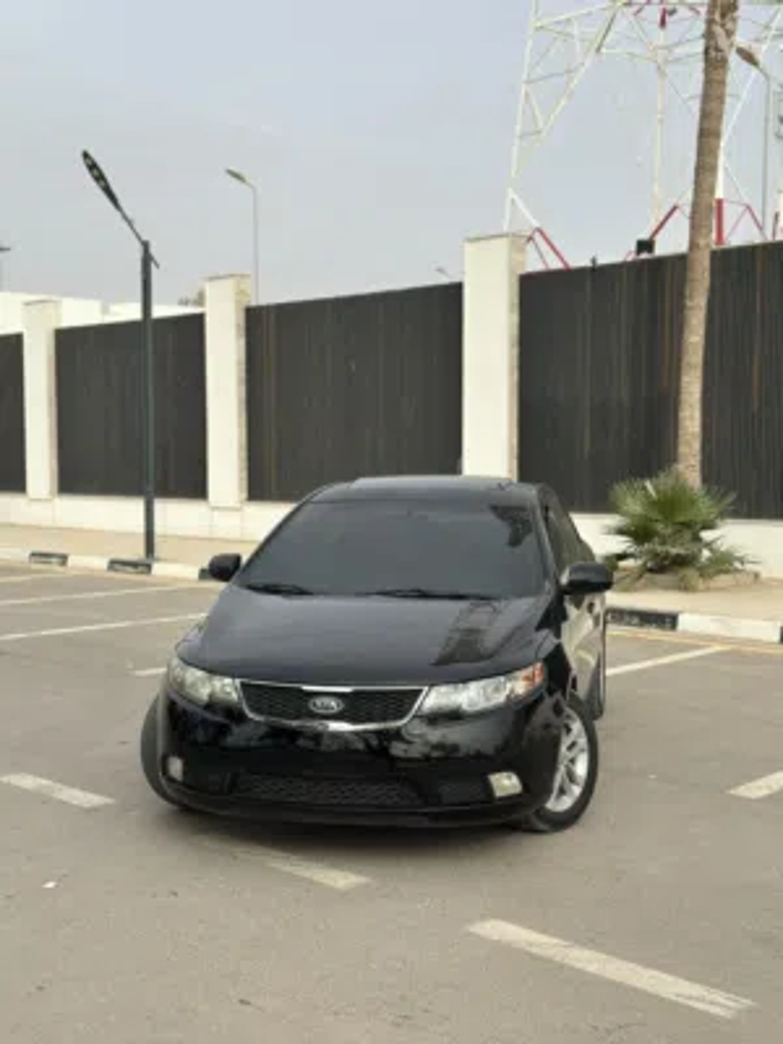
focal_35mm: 48
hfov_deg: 30.3
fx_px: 1448
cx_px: 392
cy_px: 522
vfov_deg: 39.7
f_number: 1.78
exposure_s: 1/4184
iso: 100
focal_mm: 6.86
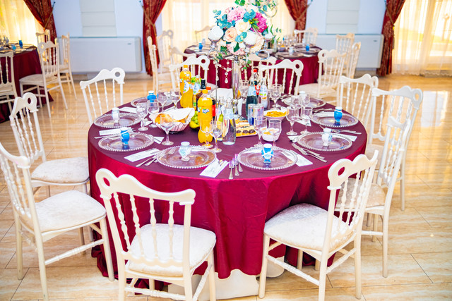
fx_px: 440
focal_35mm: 35
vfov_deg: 37.9
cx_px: 226
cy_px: 150
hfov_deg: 54.4
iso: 400
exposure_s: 1/250
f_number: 1.4
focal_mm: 23
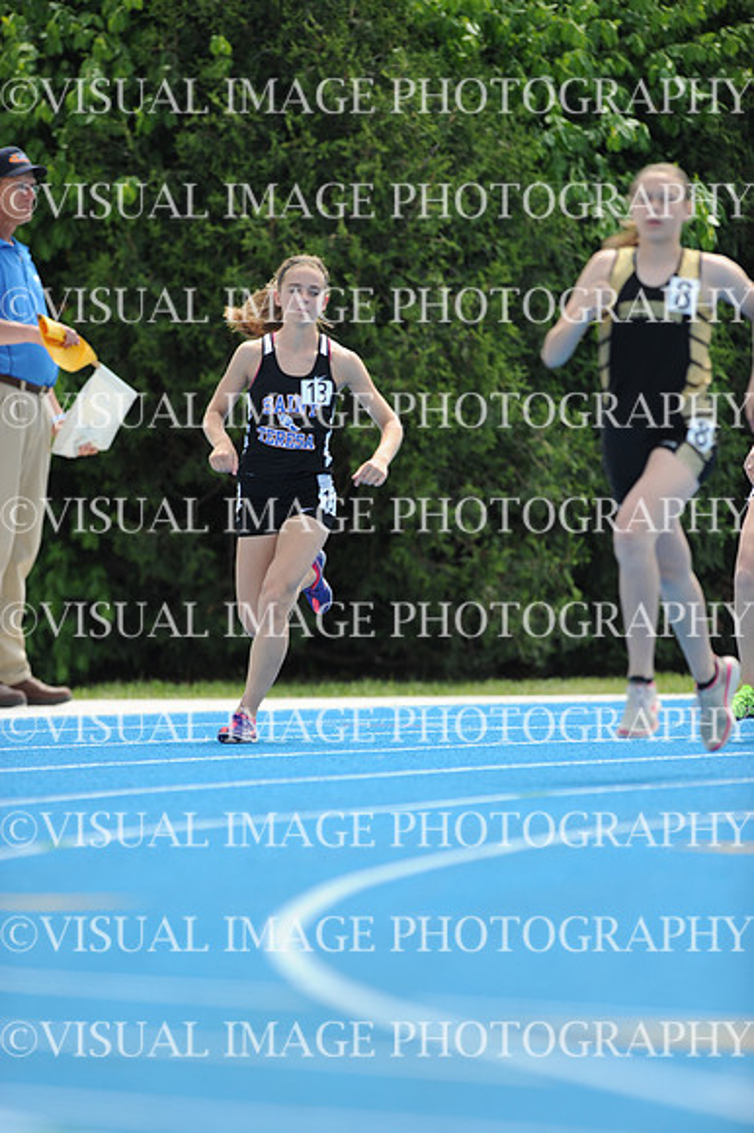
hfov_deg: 3.4
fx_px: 12581
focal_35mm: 400
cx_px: 377
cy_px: 566
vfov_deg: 5.2
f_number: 3.5
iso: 320
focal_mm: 400
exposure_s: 1/2000
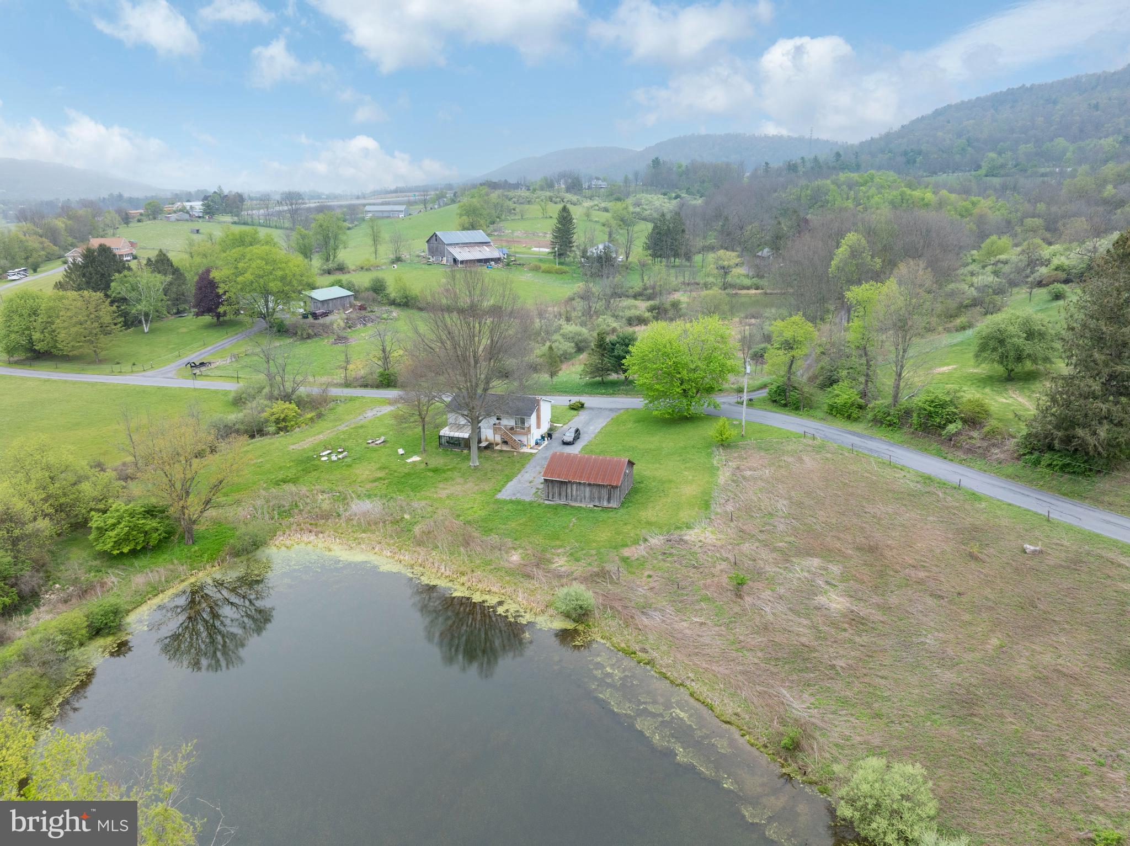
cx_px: 565
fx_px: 783
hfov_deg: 71.6
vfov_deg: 56.8
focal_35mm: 24
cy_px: 423
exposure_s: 1/80
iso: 200
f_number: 6.3
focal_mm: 12.29
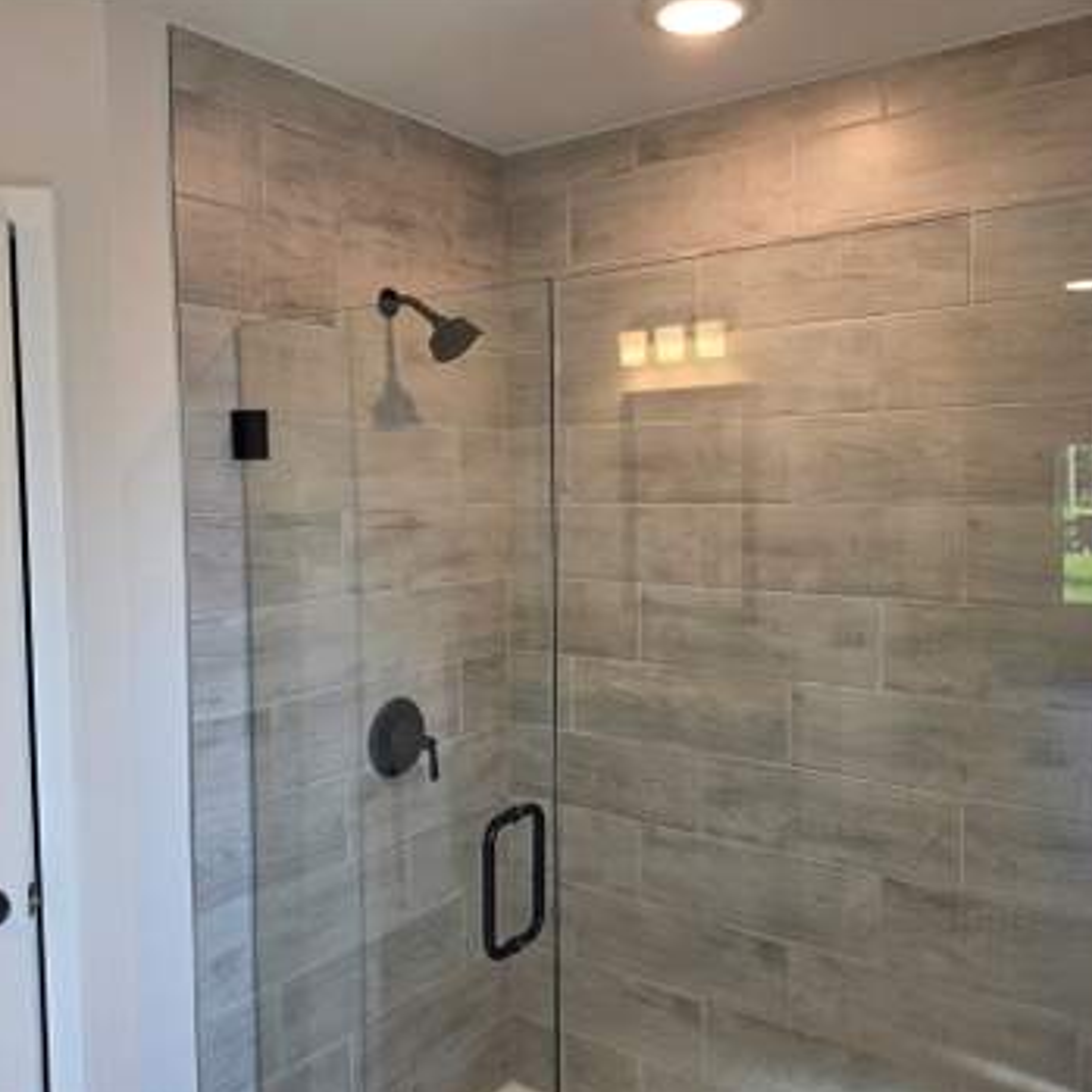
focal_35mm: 28
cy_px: 544
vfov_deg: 57.3
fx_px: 999
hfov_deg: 57.3
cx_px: 541
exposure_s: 1/120
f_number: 1.4
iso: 50
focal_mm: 6.5
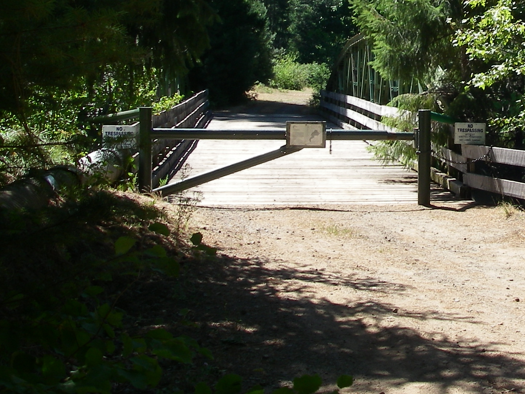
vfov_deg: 19.5
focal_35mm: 74
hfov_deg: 25.6
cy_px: 33
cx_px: 453
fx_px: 1122
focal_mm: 6.3
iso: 64
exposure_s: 1/80
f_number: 6.6
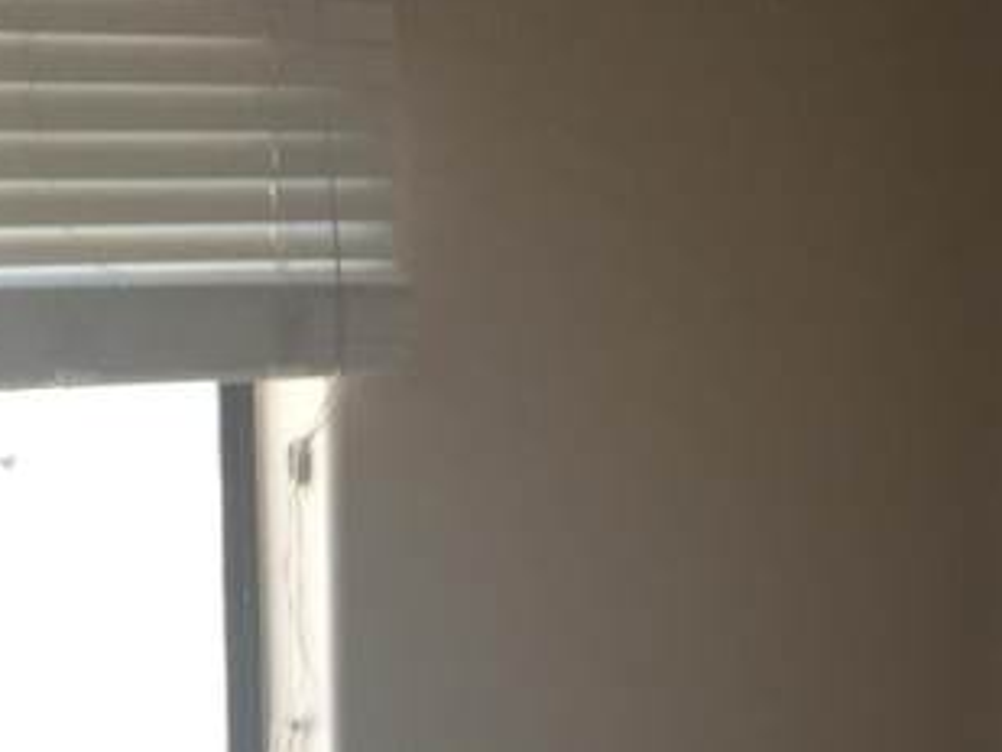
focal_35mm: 120
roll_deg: -1.6
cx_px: 859
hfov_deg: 16.2
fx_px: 3475
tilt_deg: -15.1
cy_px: 1050
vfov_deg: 11.9
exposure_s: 1/120
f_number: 2.2
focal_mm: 4.15
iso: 50
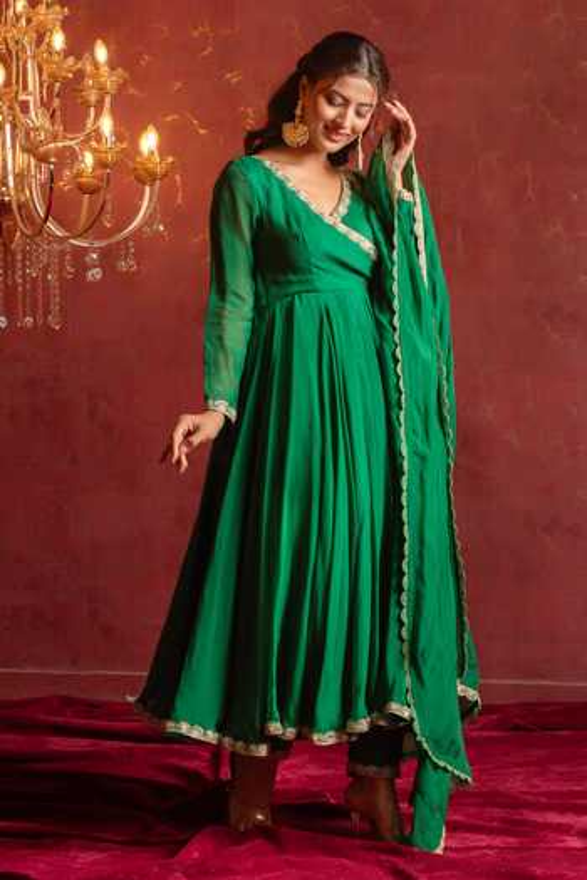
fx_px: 1223
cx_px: 294
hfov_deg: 27.0
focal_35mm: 50
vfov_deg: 39.6
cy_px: 440
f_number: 7.1
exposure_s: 1/160
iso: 320
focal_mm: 50
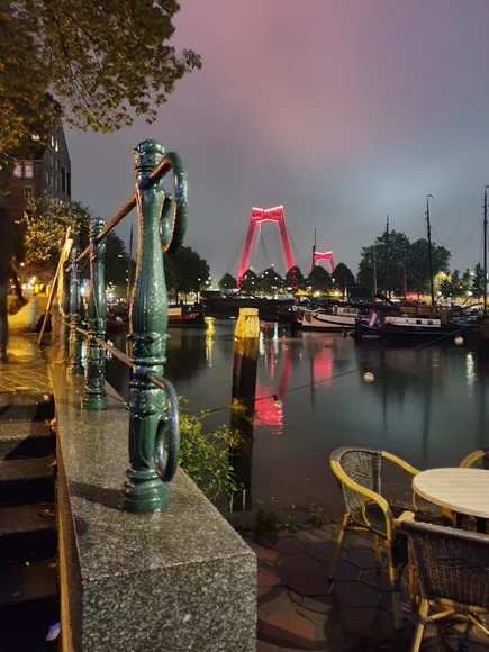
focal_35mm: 26
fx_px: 490
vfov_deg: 67.3
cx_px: 244
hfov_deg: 53.1
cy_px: 326
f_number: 1.5
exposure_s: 1/4
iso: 500
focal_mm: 4.32
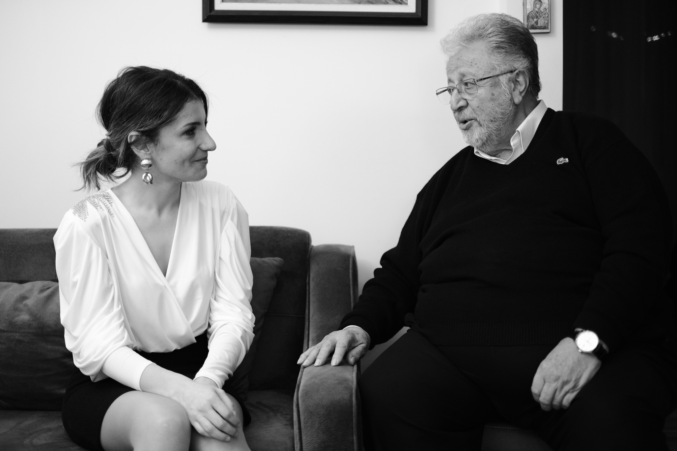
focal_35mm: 53
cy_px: 226
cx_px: 338
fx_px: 997
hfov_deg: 37.5
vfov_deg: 25.5
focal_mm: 35
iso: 2000
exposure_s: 1/250
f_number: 1.4
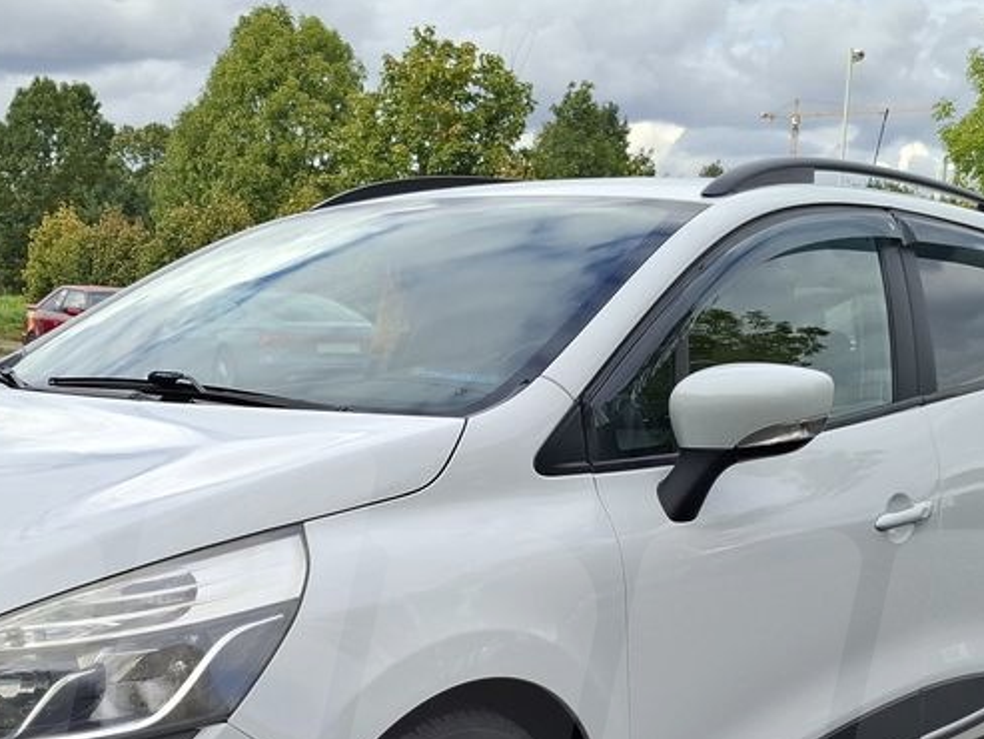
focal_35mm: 56
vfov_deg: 25.3
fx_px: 1592
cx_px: 435
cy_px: 659
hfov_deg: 34.3
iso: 50
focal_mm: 5.54
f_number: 1.8
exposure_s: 1/1256
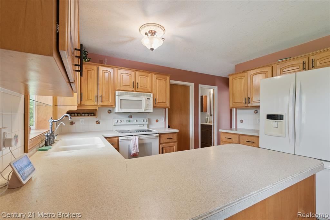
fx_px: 137
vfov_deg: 77.3
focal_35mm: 15
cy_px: 110
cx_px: 165
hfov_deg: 100.4
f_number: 8
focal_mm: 10
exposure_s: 1/10
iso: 400
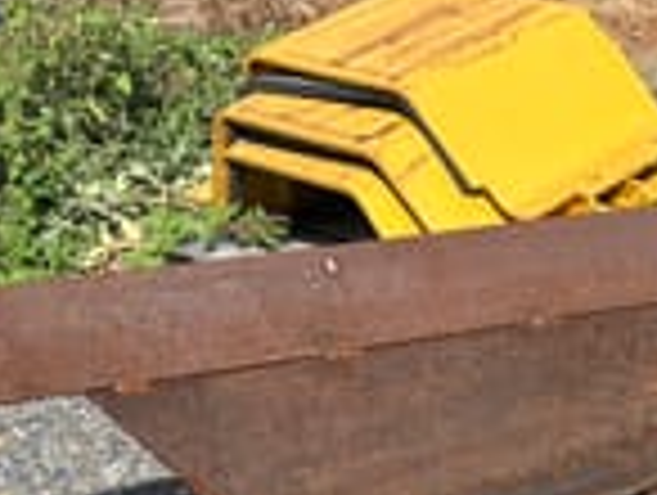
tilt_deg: -35.8
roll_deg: +2.5
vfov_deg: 16.0
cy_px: 592
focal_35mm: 89
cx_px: 1030
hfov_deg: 18.9
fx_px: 1692
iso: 50
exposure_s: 1/2242
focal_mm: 5.96
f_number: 1.6
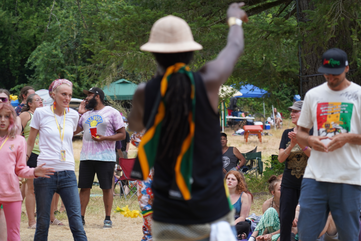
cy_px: 120
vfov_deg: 13.0
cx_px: 180
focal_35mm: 105
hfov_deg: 19.5
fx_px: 1053
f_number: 4
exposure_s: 1/160
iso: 250
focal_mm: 105
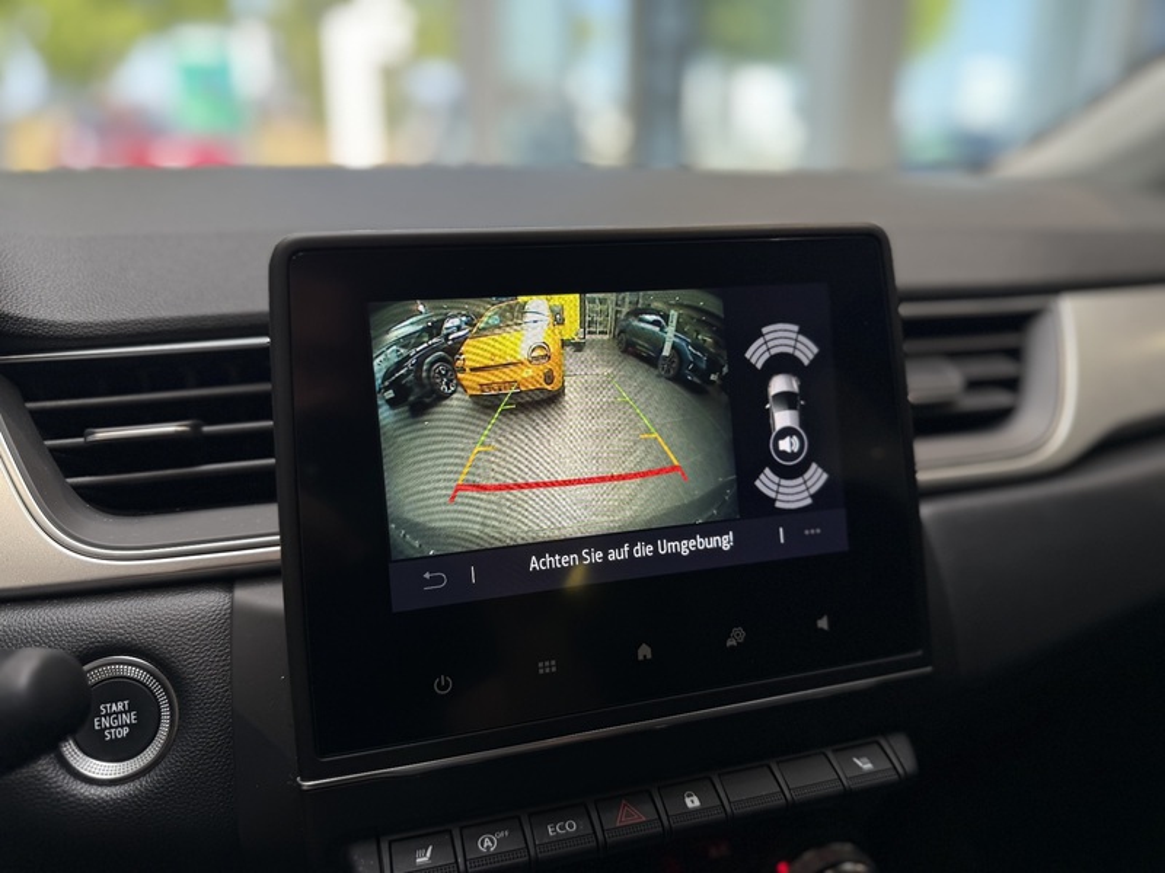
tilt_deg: -18.3
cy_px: 436
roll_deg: -0.5
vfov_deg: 56.8
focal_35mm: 24
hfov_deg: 71.6
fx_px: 808
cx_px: 582
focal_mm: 6.76
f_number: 1.78
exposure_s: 1/139
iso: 64
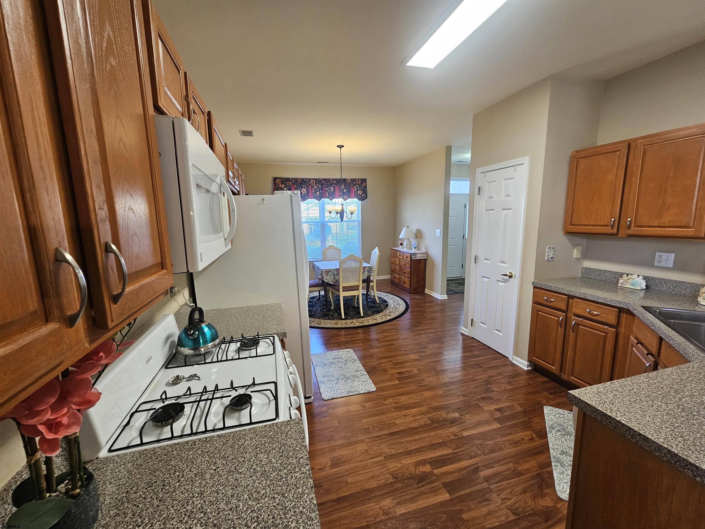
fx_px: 265
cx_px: 352
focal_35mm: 13
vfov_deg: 89.9
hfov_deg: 106.2
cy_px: 264
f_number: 2.2
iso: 160
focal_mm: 2.2
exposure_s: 1/60
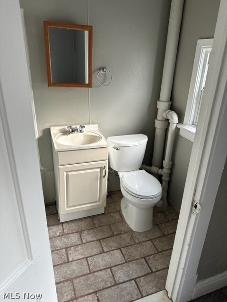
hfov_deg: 56.8
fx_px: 210
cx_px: 114
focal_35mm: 24
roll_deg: -1.7
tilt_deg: -24.6
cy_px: 151
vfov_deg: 71.6
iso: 200
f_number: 1.78
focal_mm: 6.86
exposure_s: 1/121
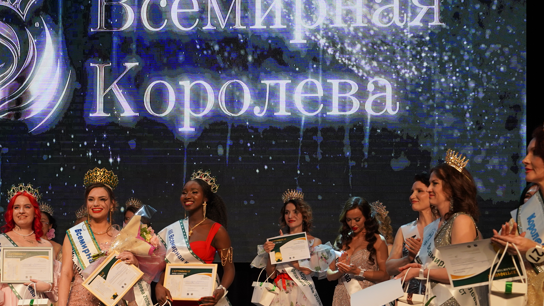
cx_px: 144
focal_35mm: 57
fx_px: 822
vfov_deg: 20.9
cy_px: 234
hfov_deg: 35.9
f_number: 4
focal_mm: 35
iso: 1000
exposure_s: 1/160
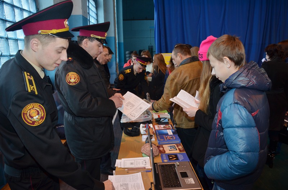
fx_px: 215
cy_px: 95
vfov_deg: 47.7
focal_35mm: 27
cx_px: 144
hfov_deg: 67.5
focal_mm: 18
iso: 500
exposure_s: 1/60
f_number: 3.5
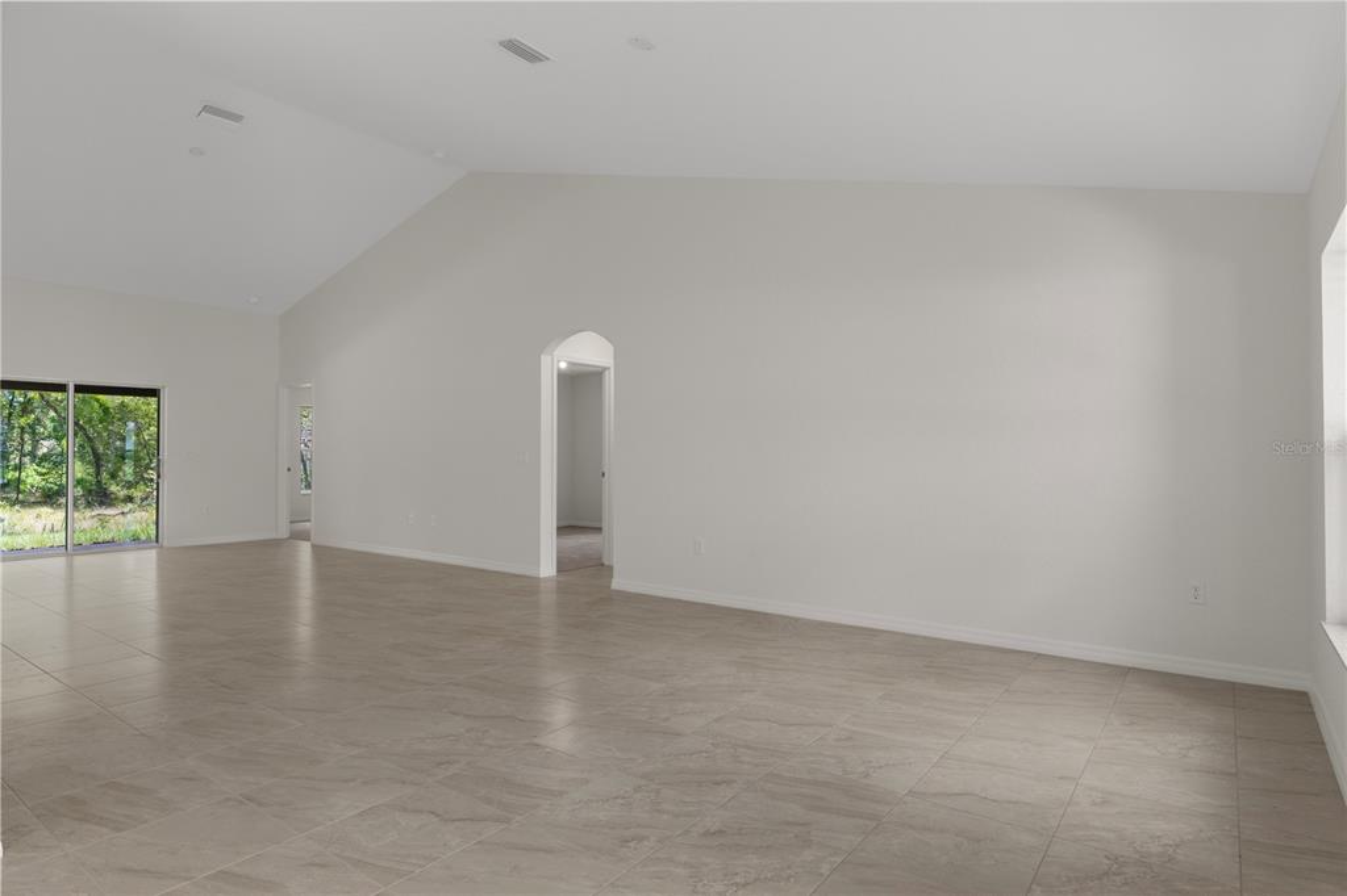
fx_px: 729
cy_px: 448
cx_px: 674
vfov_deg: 63.2
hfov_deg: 85.4
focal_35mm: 20
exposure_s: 1/8
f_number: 8
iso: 320
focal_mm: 13
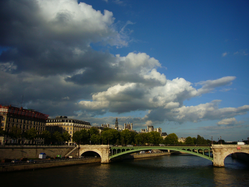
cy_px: 94
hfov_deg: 63.4
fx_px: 201
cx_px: 124
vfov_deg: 49.7
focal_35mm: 28
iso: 80
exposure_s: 1/500
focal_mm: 4.6
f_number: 5.6
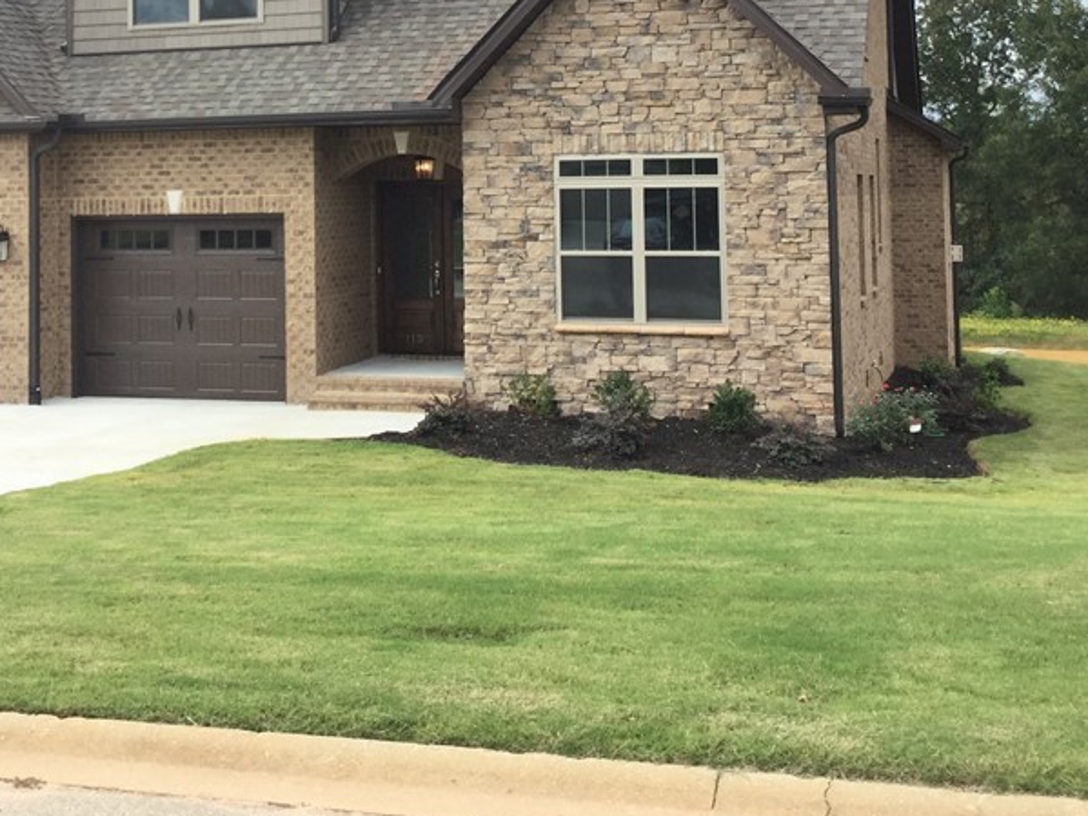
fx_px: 1665
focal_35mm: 53
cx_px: 389
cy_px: 129
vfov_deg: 26.8
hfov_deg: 35.9
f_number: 2.4
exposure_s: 1/420
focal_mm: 3.3
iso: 25
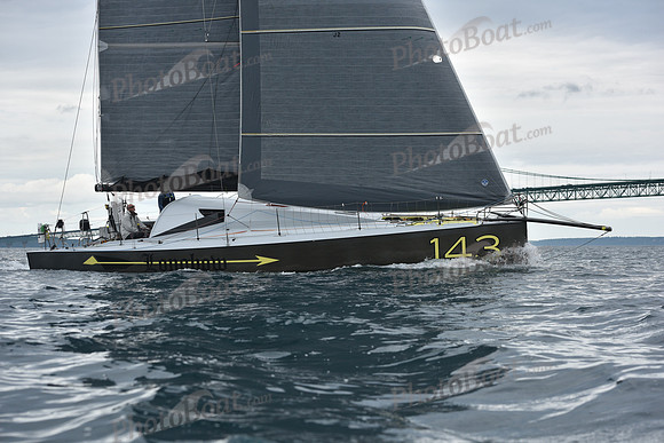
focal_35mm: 70
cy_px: 222
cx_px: 332
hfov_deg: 28.8
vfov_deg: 19.5
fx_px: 1291
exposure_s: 1/800
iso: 250
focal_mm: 70
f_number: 5.6
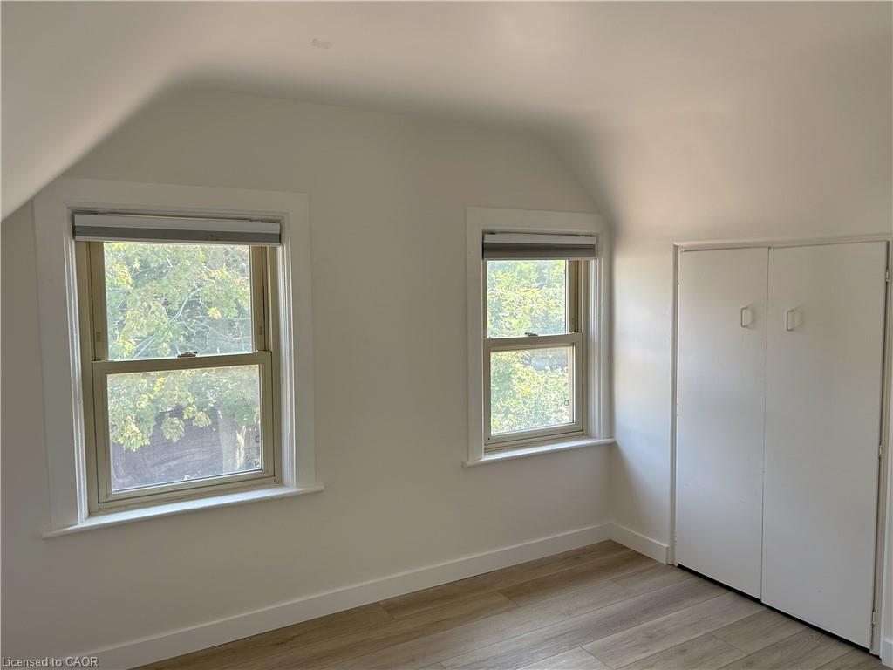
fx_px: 671
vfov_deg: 53.1
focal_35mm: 26
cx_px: 446
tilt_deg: -5.4
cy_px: 335
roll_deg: -0.2
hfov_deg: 67.3
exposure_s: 1/121
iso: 64
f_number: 1.5
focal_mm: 5.7
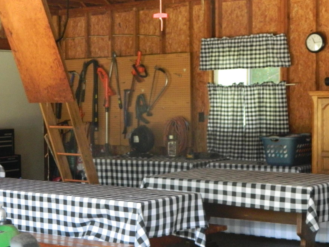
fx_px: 789
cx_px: 121
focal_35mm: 83
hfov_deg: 23.5
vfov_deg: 17.8
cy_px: 144
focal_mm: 8.4
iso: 400
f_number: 3.6
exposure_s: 1/50
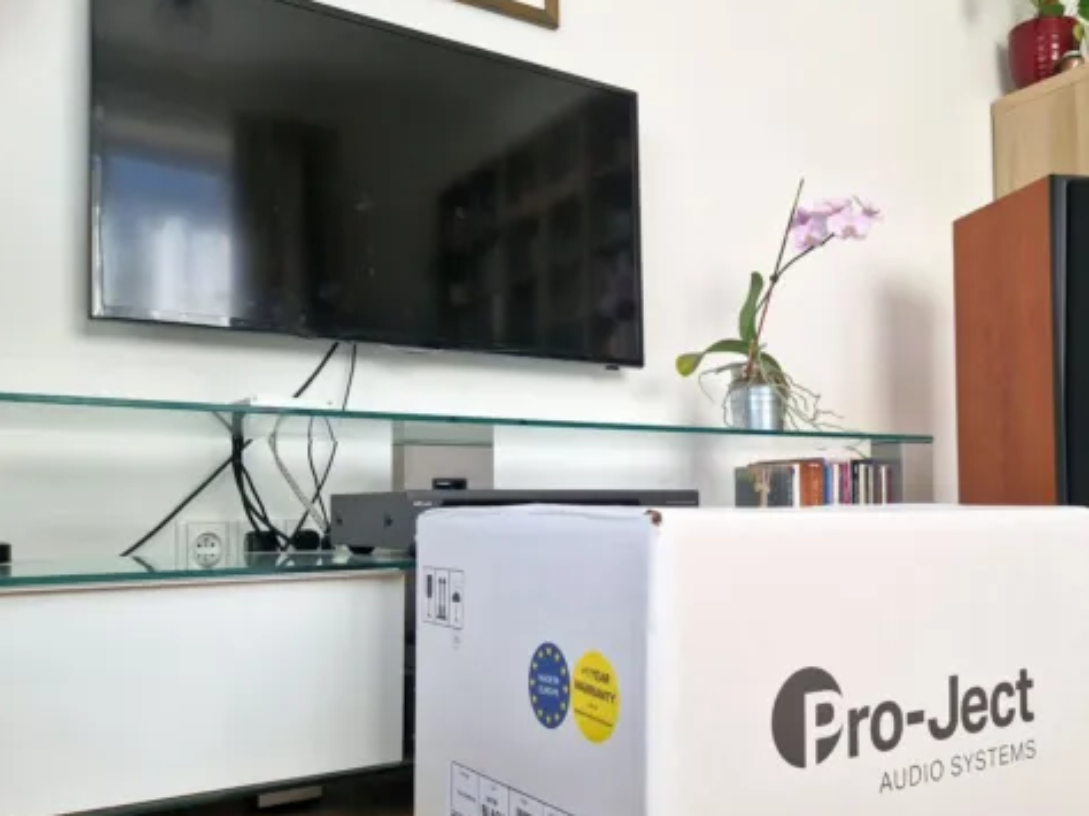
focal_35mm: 34
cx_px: 726
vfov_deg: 41.5
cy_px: 507
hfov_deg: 52.9
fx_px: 1069
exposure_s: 1/100
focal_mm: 5.4
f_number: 1.8
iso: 64
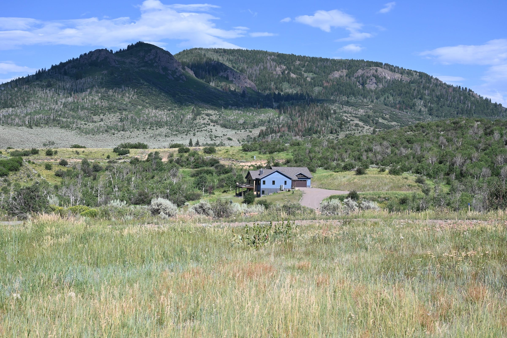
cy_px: 169
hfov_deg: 43.6
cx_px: 254
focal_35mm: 45
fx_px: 633
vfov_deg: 29.8
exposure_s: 1/400
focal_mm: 45
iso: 100
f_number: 7.1
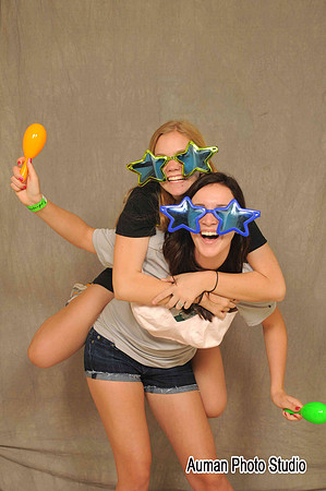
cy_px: 246
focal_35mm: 57
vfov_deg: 35.1
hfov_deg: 23.7
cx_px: 163
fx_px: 776
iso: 200
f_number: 6.3
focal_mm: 38
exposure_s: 1/125
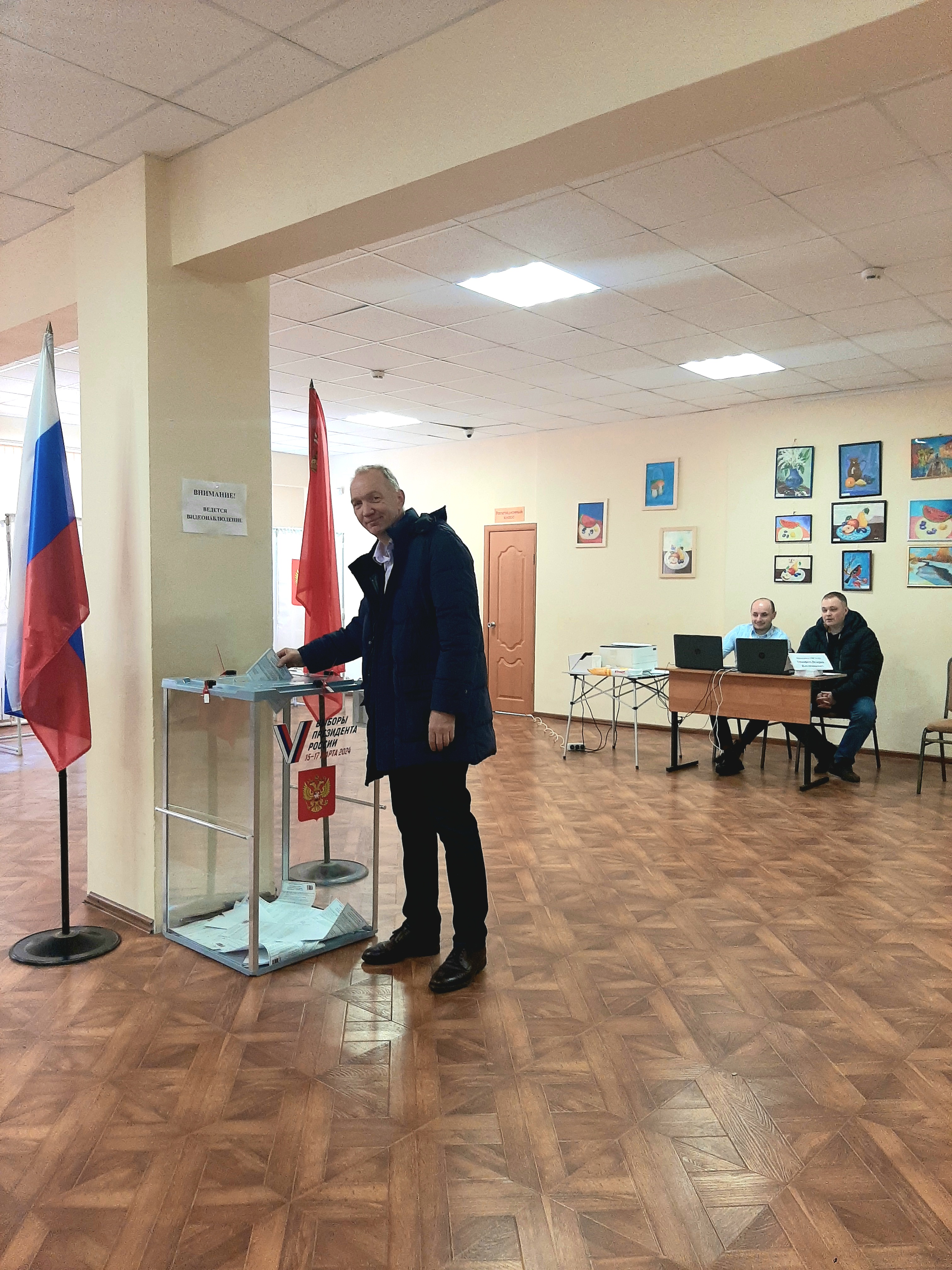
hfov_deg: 53.1
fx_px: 953
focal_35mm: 26
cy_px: 635
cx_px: 476
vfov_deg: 67.3
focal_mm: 3.93
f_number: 1.7
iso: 100
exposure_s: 1/50
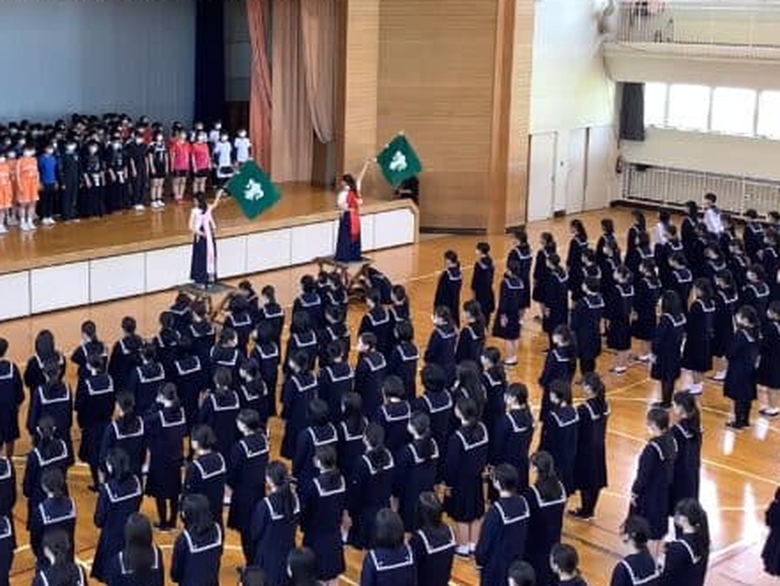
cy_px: 172
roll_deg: -1.0
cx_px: 179
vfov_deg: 26.8
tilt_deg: -11.0
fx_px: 1217
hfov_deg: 34.6
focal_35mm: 54
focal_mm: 3.3
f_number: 2.4
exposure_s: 1/50
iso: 125
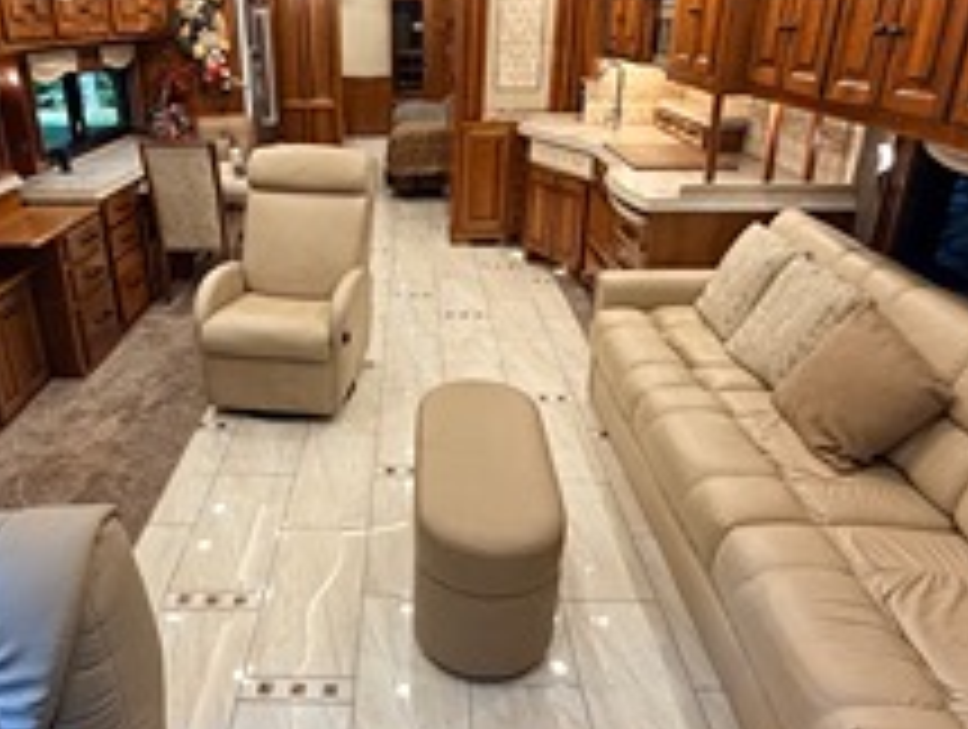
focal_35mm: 26
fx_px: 728
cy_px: 315
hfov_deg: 66.9
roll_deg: -1.6
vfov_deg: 53.0
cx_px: 414
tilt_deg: -22.4
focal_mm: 2.22
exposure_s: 1/60
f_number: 2.2
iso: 400
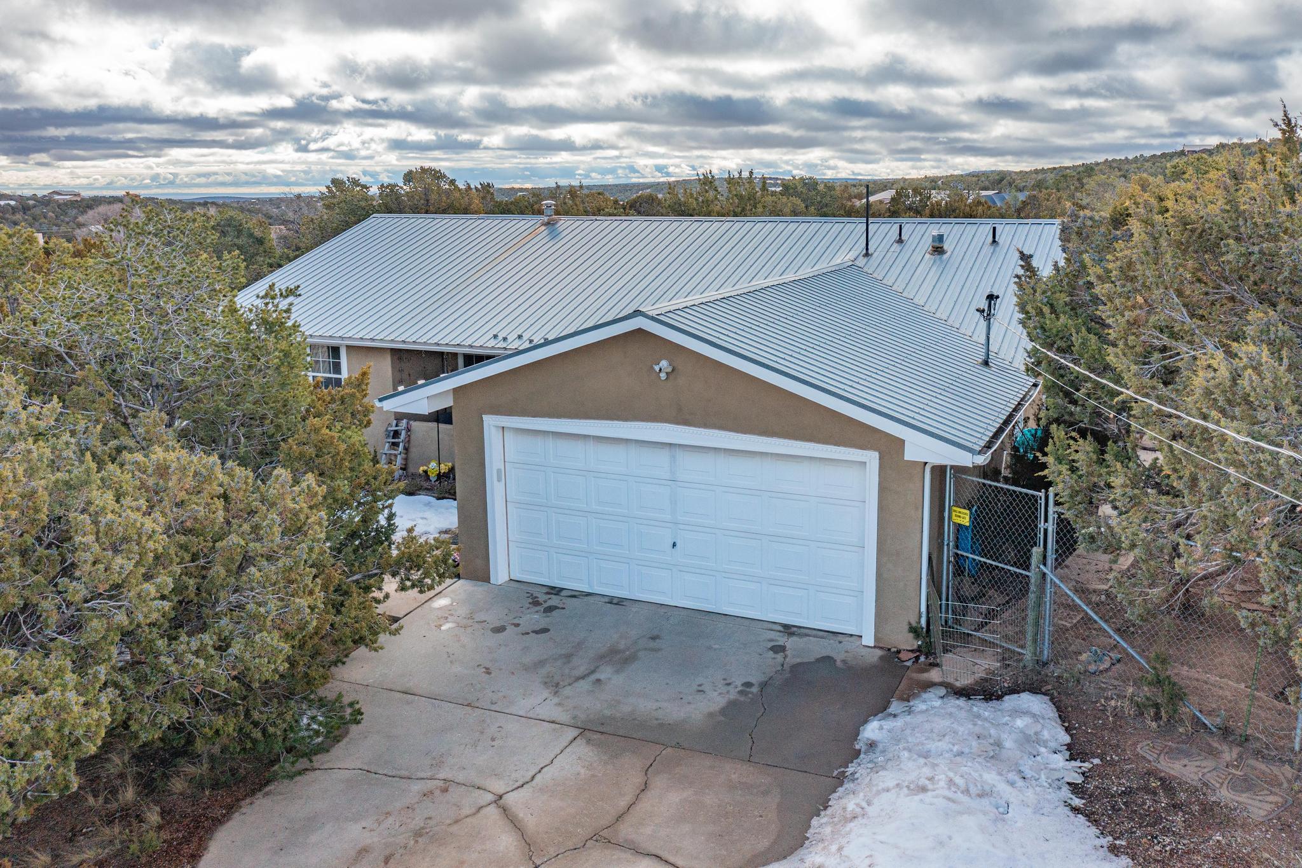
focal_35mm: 28
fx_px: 1013
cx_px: 651
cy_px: 434
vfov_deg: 46.4
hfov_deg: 65.5
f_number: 5.6
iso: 100
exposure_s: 1/500
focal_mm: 10.26
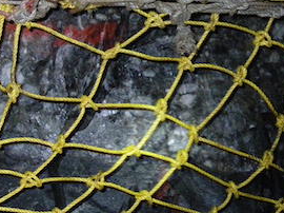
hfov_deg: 21.3
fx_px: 680
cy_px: 57
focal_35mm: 83
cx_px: -88
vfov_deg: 17.7
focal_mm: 5
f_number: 3.5
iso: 400
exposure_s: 1/50
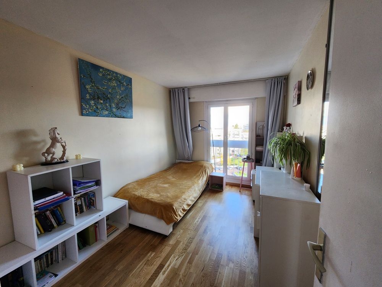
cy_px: 144
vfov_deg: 89.9
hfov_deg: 106.2
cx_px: 191
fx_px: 143
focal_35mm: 13
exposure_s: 1/60
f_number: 2.2
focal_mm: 2.2
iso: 160
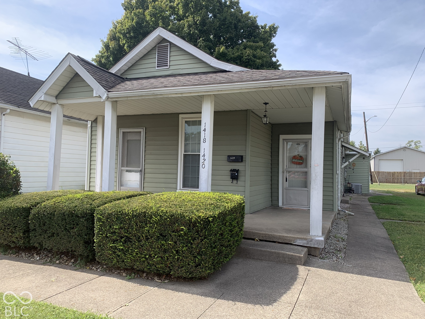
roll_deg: -1.5
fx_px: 319
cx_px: 212
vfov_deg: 53.1
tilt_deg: +2.4
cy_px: 160
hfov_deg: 67.3
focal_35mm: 26
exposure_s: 1/1176
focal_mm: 4.25
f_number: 1.8
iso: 25
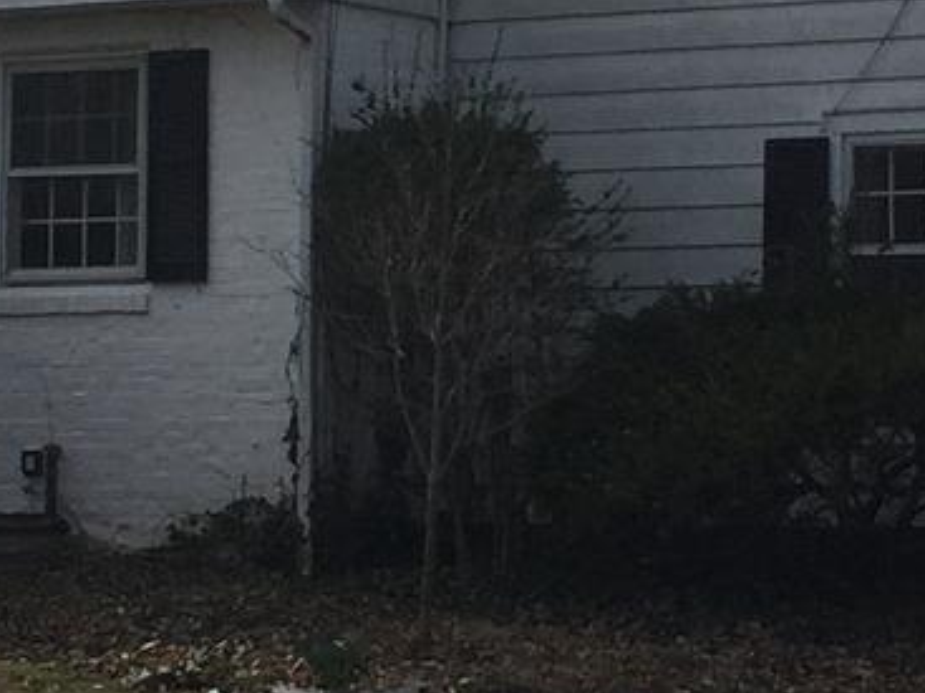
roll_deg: -1.2
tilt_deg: +4.0
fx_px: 4328
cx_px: 451
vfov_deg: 9.1
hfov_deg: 12.2
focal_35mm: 162
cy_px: 151
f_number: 2.2
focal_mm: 4.15
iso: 32
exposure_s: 1/4405
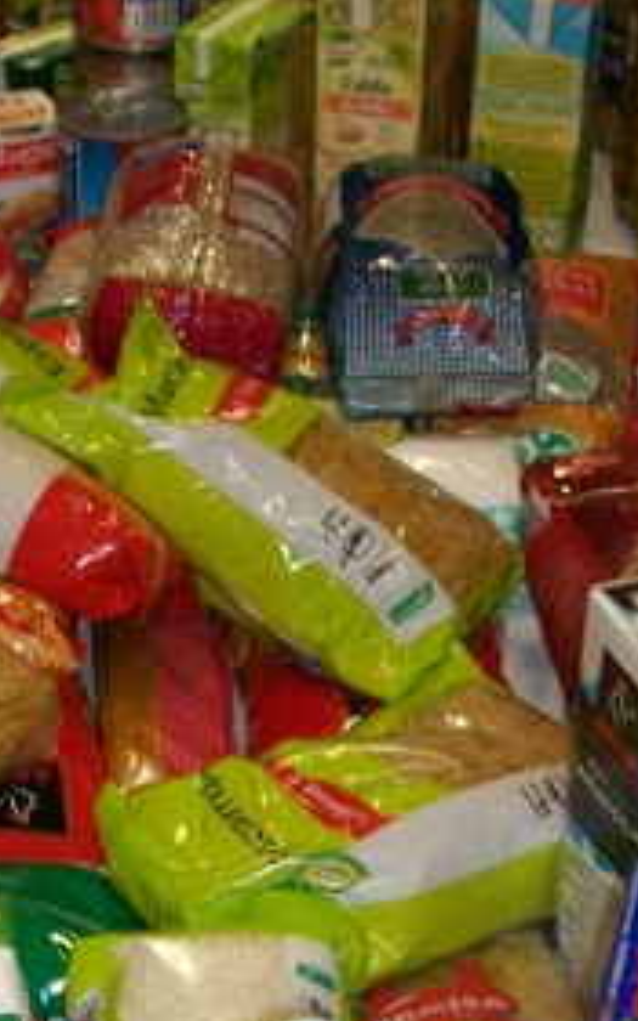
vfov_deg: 19.5
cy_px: 804
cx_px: 66
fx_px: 2949
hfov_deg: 12.3
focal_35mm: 106
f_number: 3.2
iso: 120
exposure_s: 1/60
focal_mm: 7.1
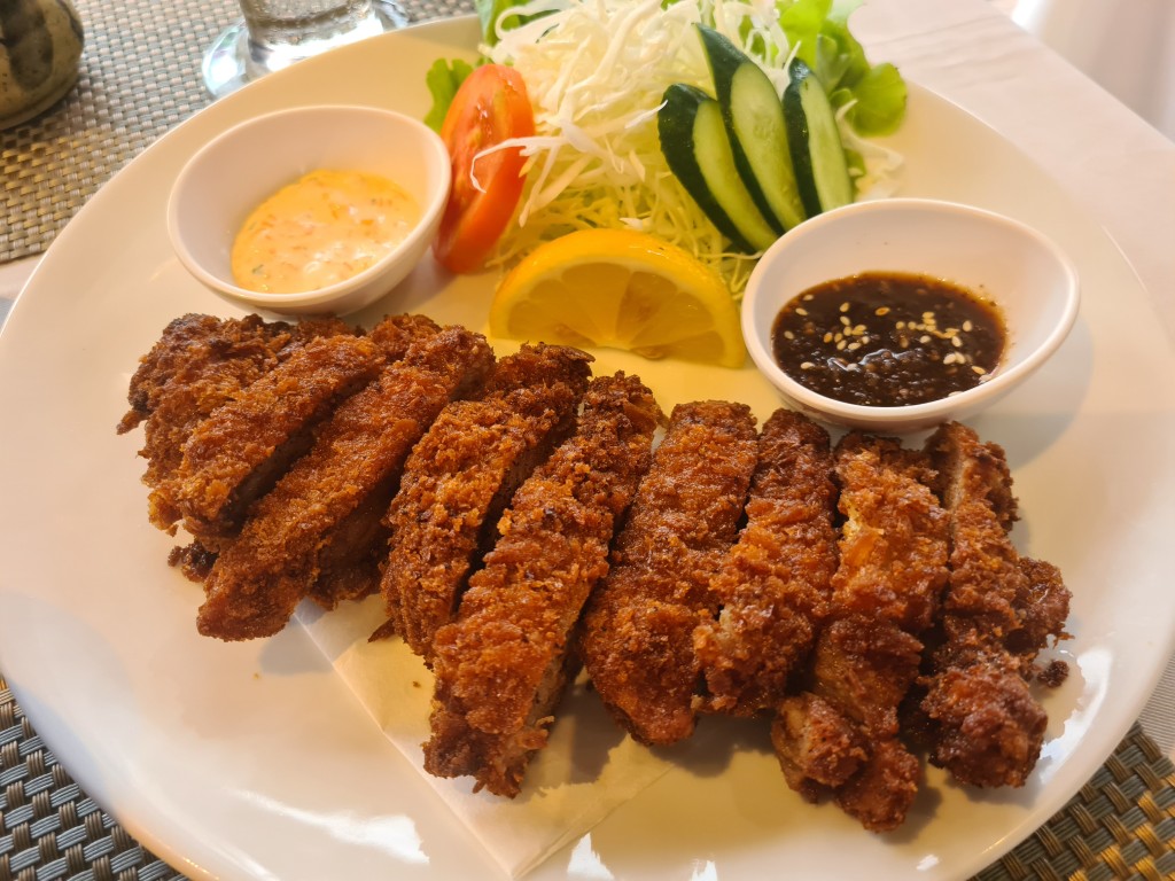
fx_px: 883
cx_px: 588
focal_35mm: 26
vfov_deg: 53.1
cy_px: 440
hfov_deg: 67.3
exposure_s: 1/50
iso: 250
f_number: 1.8
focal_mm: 5.4
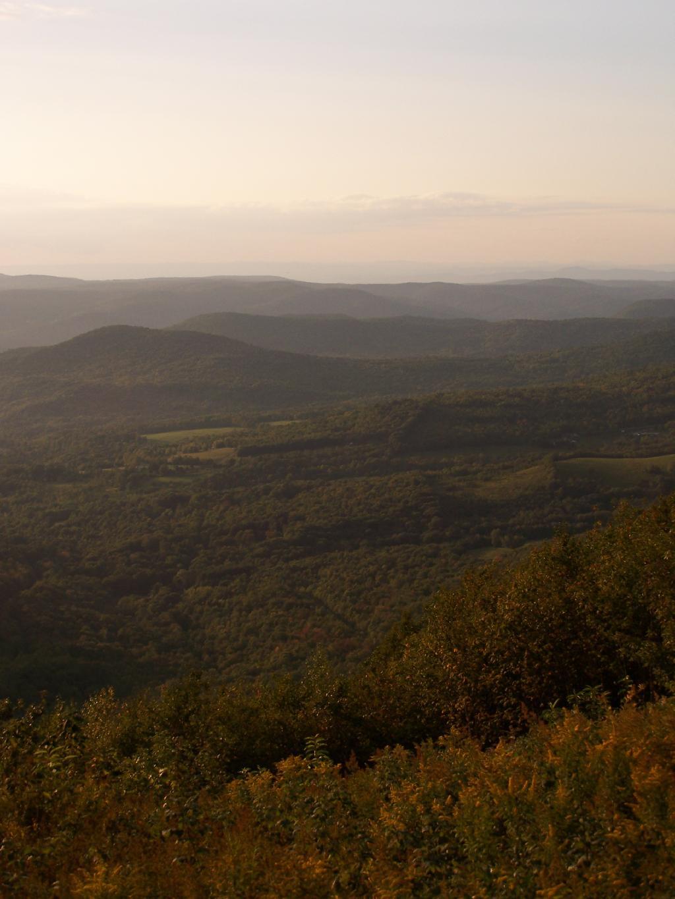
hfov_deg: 22.9
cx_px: 338
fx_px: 1664
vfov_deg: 30.3
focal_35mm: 64
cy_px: 450
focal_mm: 10.7
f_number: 3.2
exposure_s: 1/500
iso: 80
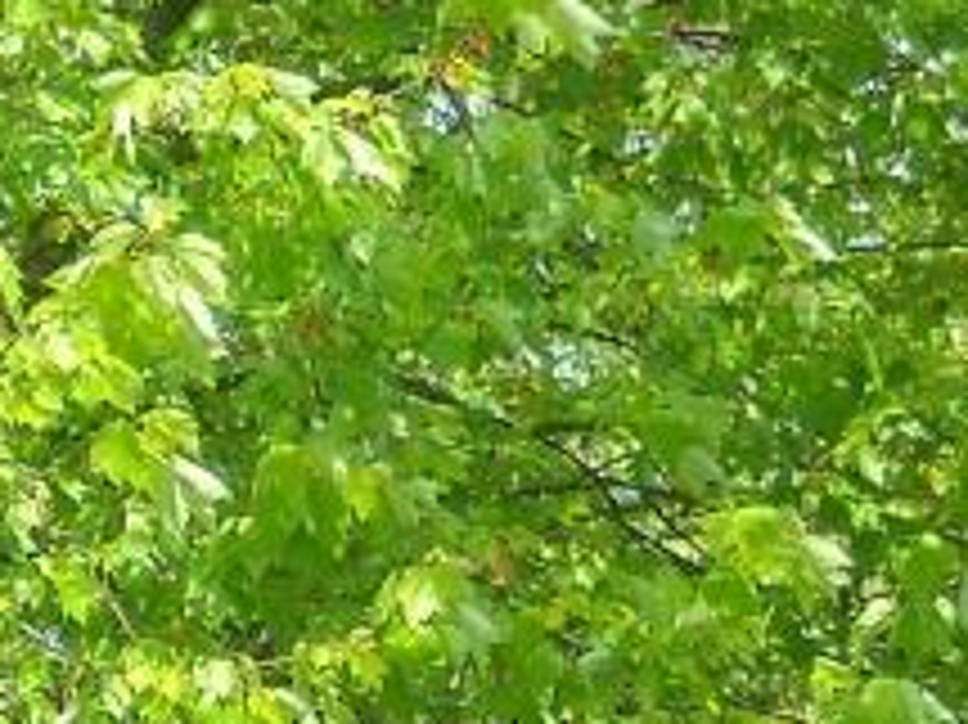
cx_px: -590
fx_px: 5450
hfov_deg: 9.8
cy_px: 1187
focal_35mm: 195
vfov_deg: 7.4
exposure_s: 1/284
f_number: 3.1
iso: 64
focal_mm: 6.72
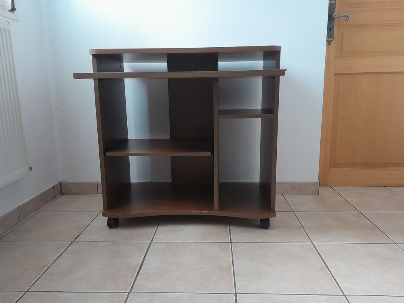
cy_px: 152
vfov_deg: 51.4
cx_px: 202
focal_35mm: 27
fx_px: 315
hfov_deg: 65.3
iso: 400
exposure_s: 1/33
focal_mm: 4
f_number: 1.8
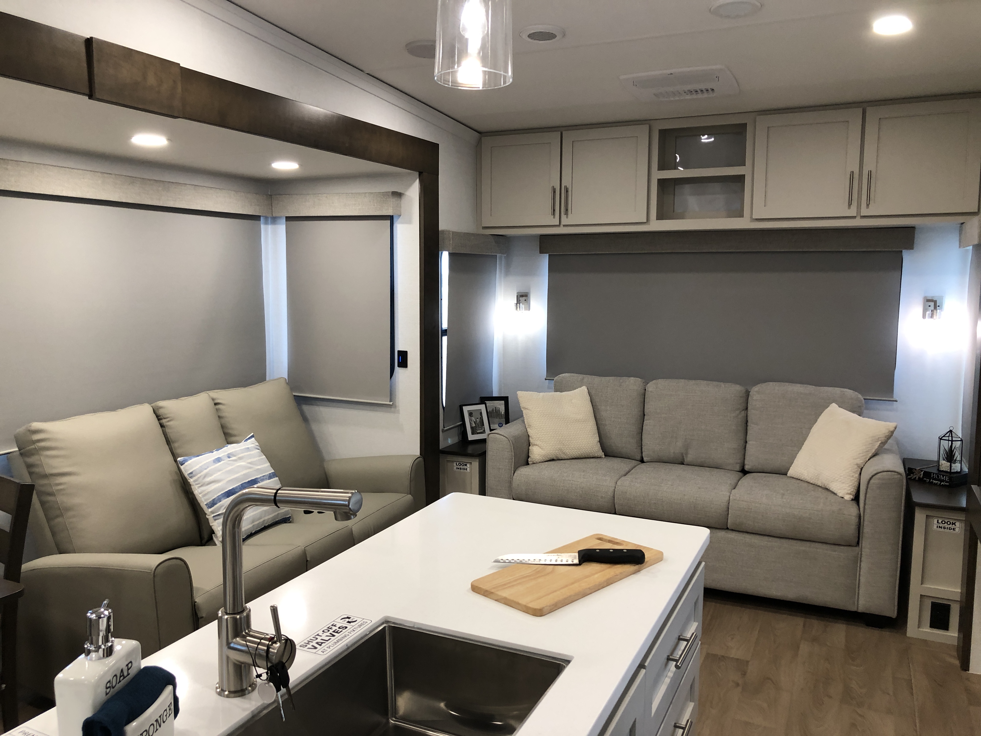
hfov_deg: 63.4
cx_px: 490
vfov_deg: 49.7
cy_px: 368
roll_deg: +0.5
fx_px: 794
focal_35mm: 28
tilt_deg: -7.6
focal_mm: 3.99
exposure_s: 1/24
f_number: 1.8
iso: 40
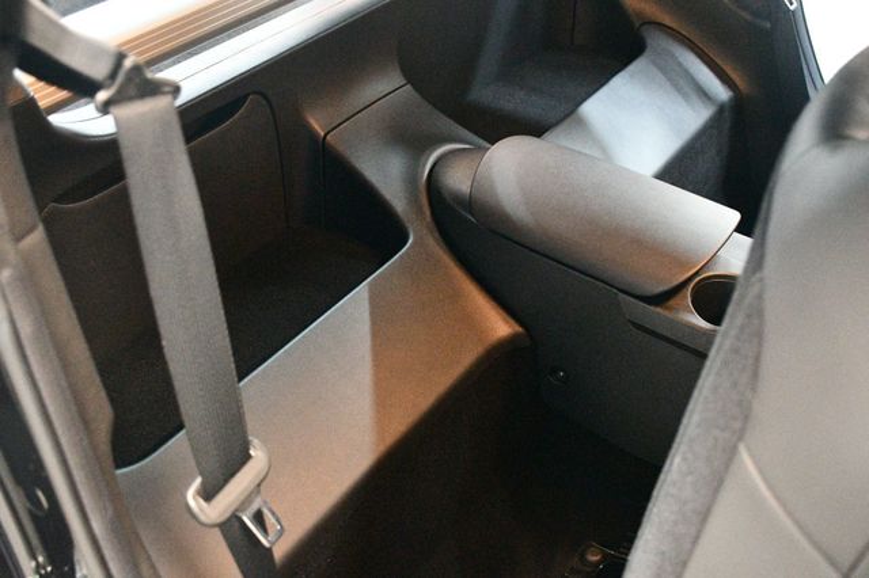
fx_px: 1086
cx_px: 434
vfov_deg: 29.8
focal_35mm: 45
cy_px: 289
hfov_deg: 43.6
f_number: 4
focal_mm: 30
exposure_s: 1/50
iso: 12800
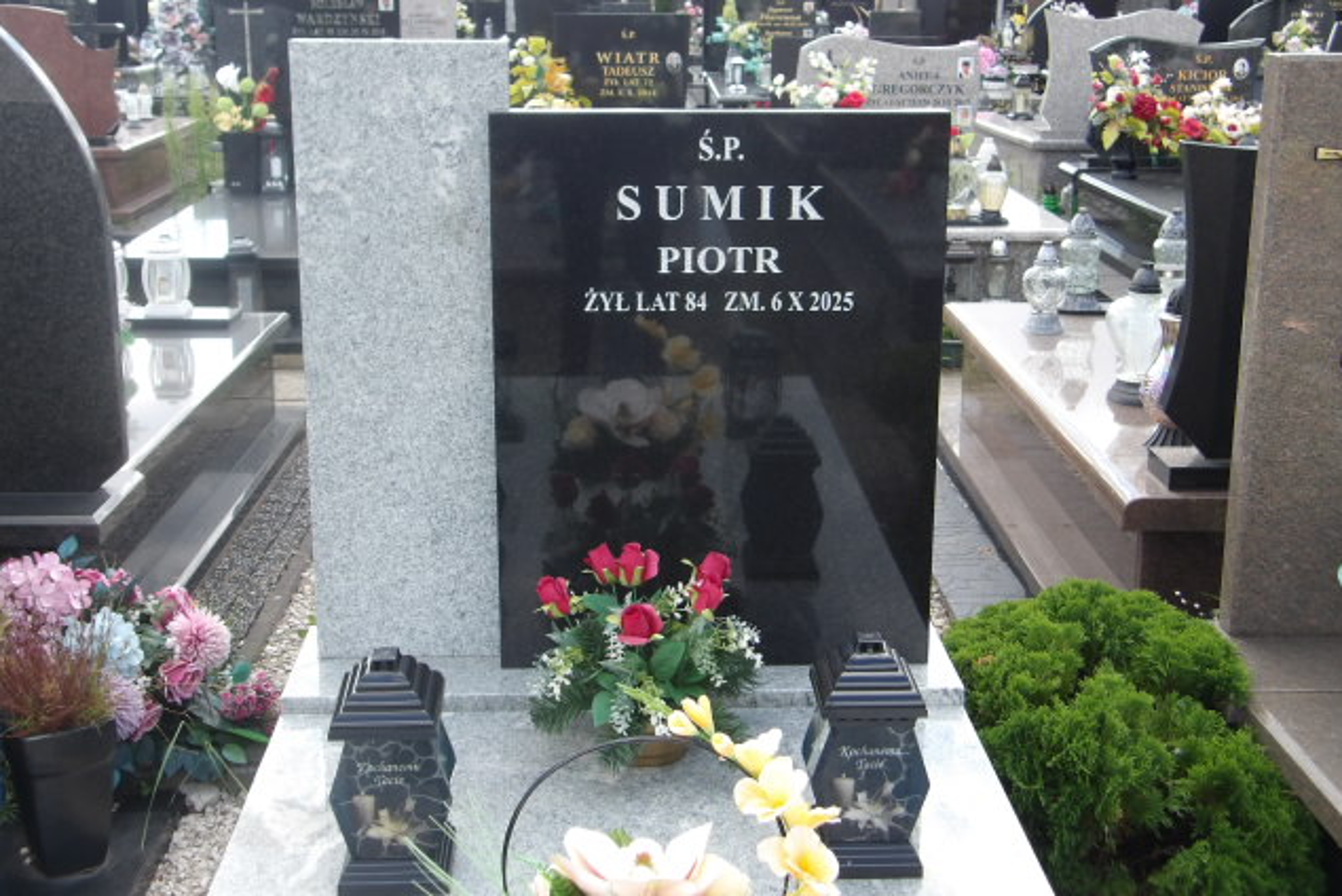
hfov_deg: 44.5
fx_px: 1641
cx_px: 672
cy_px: 423
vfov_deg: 30.5
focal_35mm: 44
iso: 100
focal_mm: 7.6
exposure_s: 1/168
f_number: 3.7
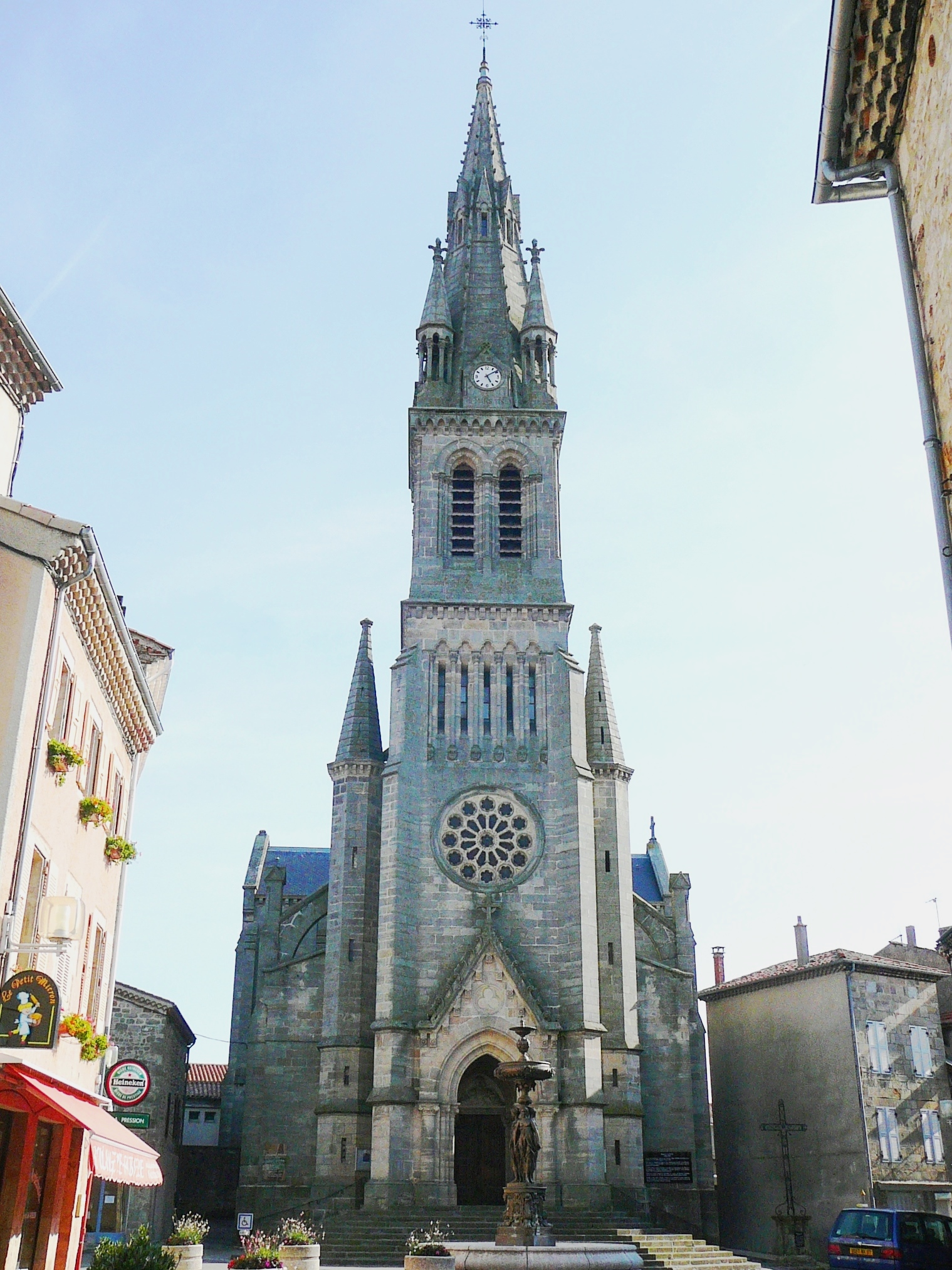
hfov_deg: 40.7
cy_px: 635
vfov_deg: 52.6
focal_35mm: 35
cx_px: 476
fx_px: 1283
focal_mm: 5.2
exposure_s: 1/400
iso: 80
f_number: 5
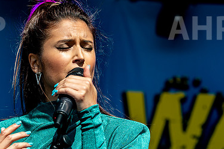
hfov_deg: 8.3
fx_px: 1548
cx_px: 64
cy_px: 81
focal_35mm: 249
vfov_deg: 5.5
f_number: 5.6
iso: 140
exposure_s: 1/640
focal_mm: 116
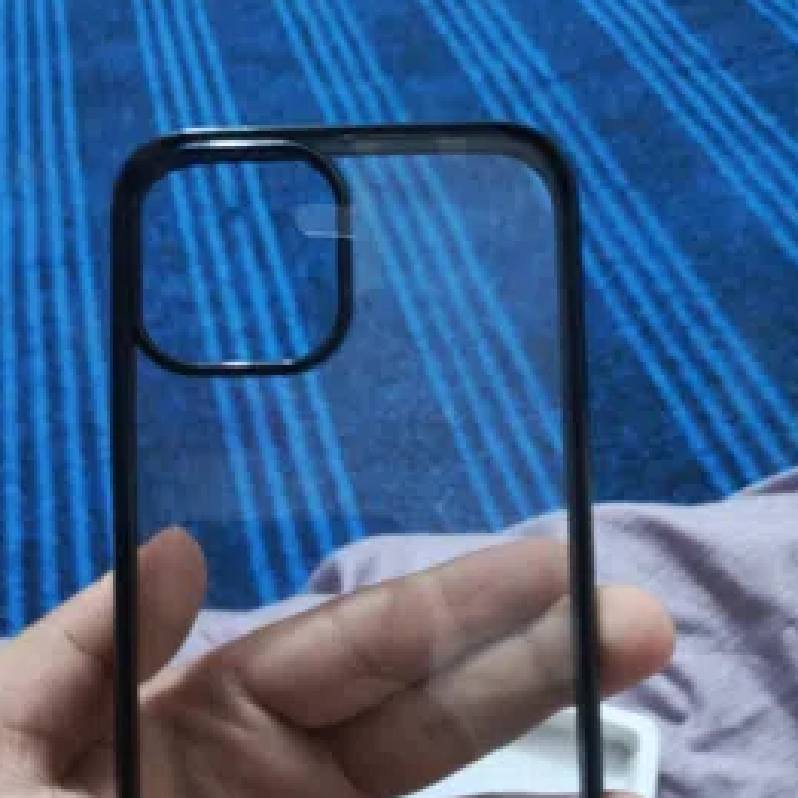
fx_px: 809
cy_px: 521
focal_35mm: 31
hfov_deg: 52.4
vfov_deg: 51.7
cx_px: 350
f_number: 1.75
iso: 2788
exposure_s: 1/33.3
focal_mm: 5.25
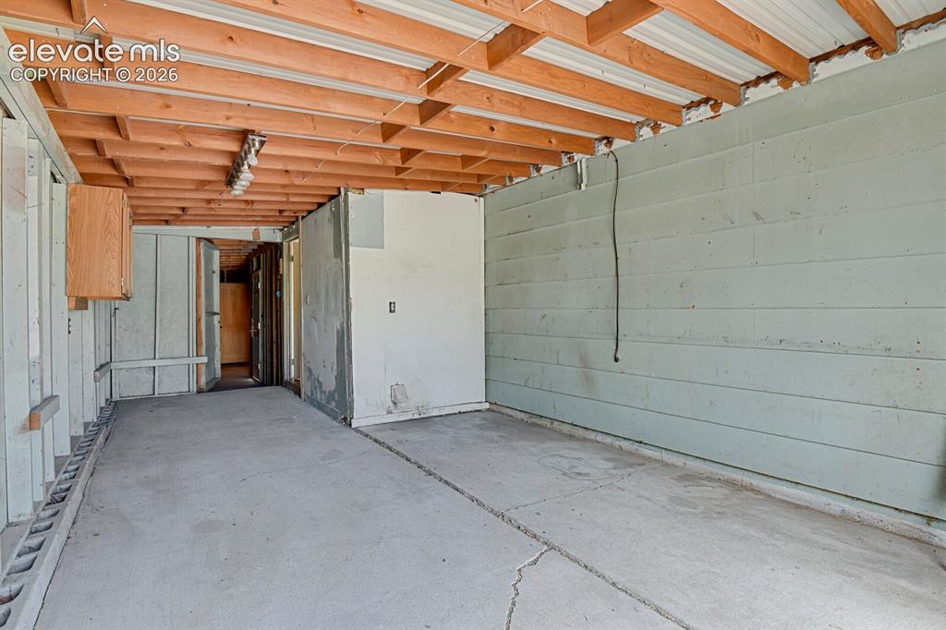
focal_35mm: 17
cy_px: 315
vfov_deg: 70.4
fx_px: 447
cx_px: 473
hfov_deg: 93.3
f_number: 8
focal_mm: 17
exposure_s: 1/20
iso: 5600
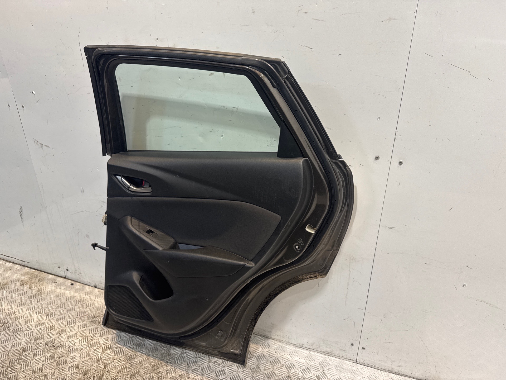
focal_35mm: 24
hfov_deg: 71.6
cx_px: 253
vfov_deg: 56.8
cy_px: 190
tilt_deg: -25.7
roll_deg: +0.3
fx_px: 351
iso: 100
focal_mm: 6.76
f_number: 1.78
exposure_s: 1/100
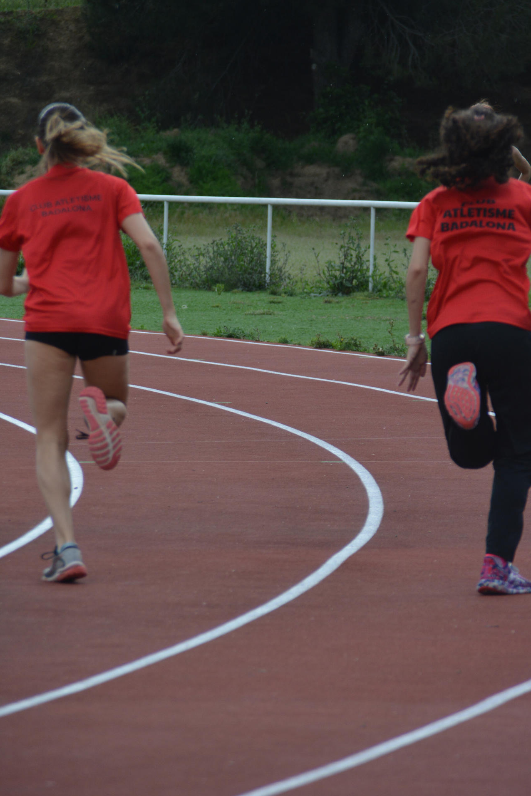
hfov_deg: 4.3
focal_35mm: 321
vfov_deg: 6.4
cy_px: 396
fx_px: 7102
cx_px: 276
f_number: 6.3
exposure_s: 1/1000
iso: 560
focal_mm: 200
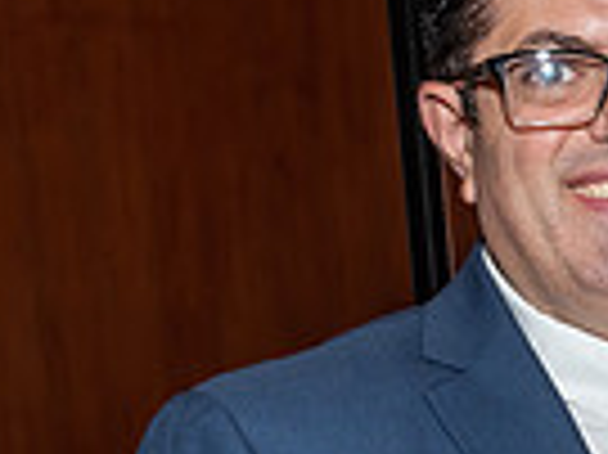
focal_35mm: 168
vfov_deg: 8.6
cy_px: 709
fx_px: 2948
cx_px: 1169
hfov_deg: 10.9
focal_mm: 23
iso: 400
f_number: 7.1
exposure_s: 1/250
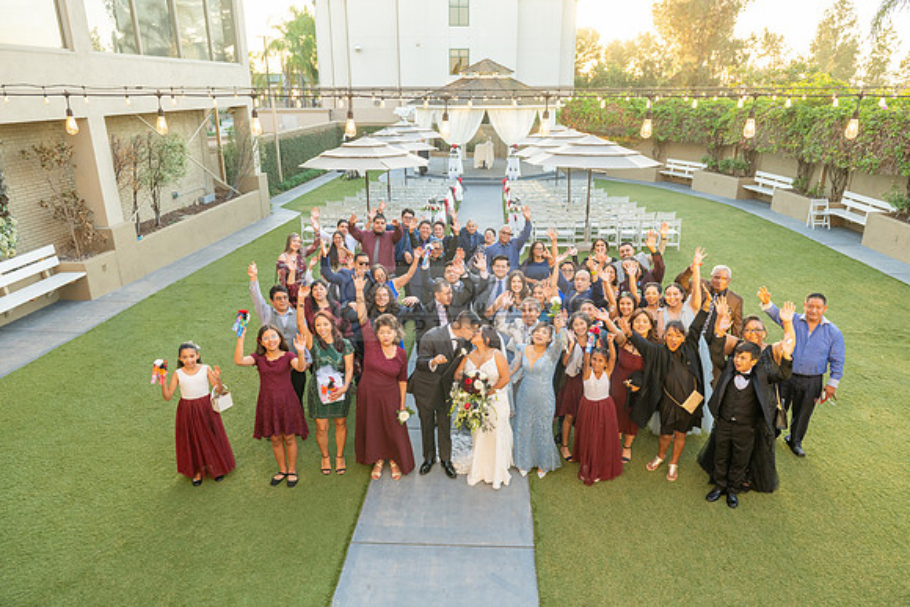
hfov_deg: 73.7
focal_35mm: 24
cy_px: 304
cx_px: 455
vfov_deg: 53.2
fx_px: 607
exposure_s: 1/200
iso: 500
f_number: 5.6
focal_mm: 24
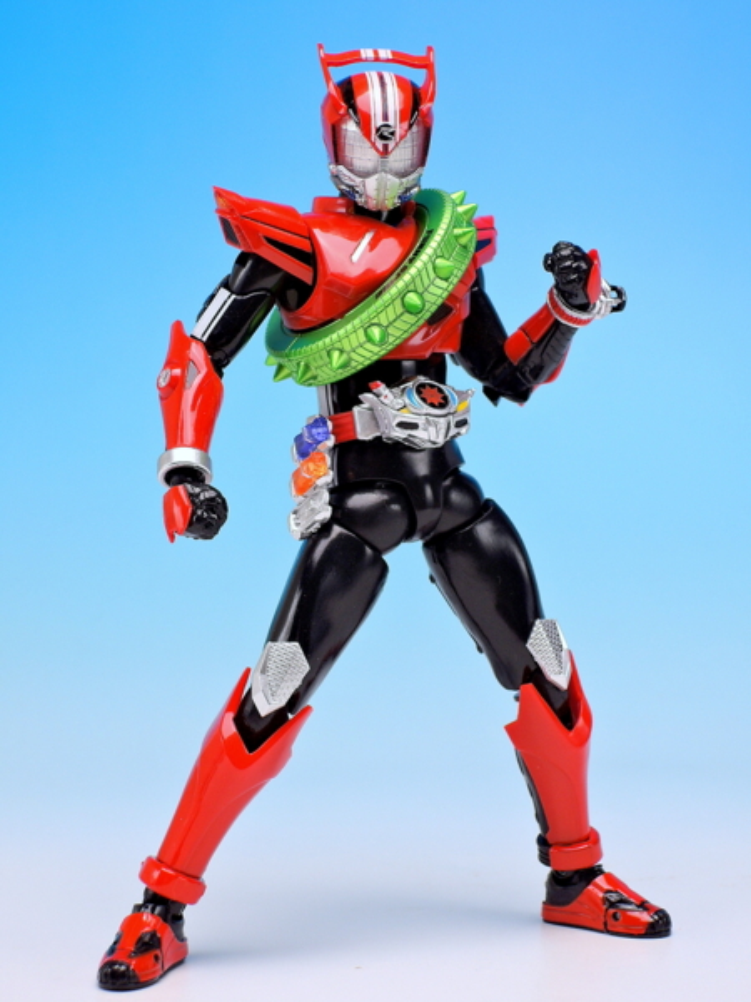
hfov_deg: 17.4
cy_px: 501
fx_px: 2459
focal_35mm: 85
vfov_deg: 23.0
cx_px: 376
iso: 80
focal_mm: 18.2
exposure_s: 1/4
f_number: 5.6
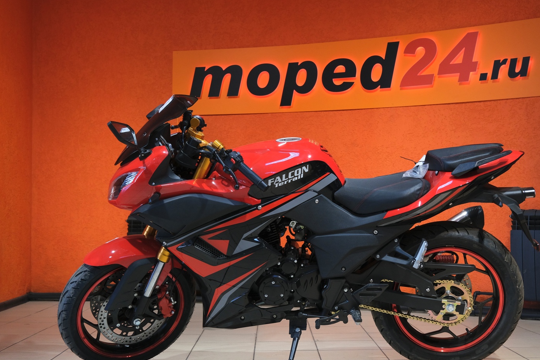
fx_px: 795
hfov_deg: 37.5
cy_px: 196
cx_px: 297
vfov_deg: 25.5
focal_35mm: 53
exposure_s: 1/100
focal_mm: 30.8
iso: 1250
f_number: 4
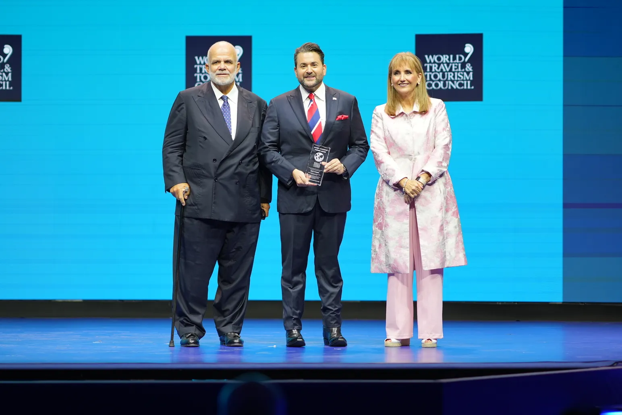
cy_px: 208
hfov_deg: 16.1
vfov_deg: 10.8
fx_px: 2194
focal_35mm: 127
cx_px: 311
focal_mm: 85
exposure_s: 1/200
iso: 250
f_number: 1.6
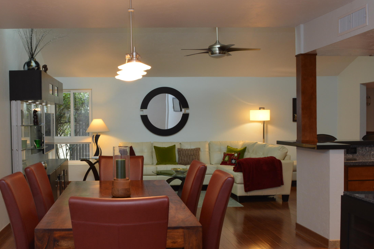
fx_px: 426
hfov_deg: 46.9
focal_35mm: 41
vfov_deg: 32.6
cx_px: 137
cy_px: 134
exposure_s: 1/5
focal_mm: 20
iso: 400
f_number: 13
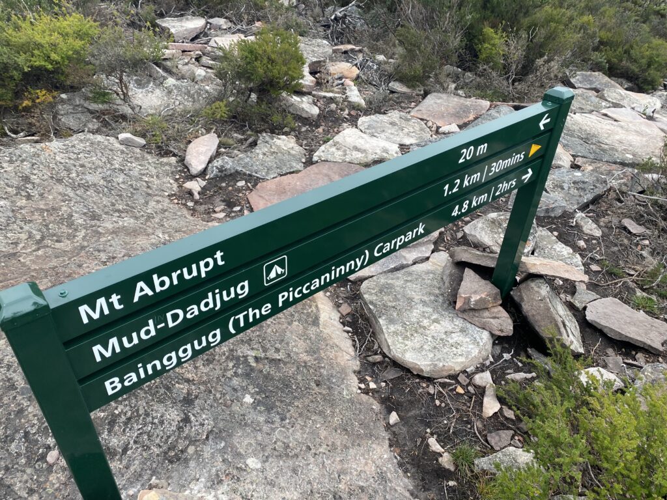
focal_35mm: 26
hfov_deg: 67.3
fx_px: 501
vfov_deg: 53.1
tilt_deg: -38.8
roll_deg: -2.2
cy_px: 250
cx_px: 334
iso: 32
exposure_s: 1/724
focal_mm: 4.25
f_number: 1.8
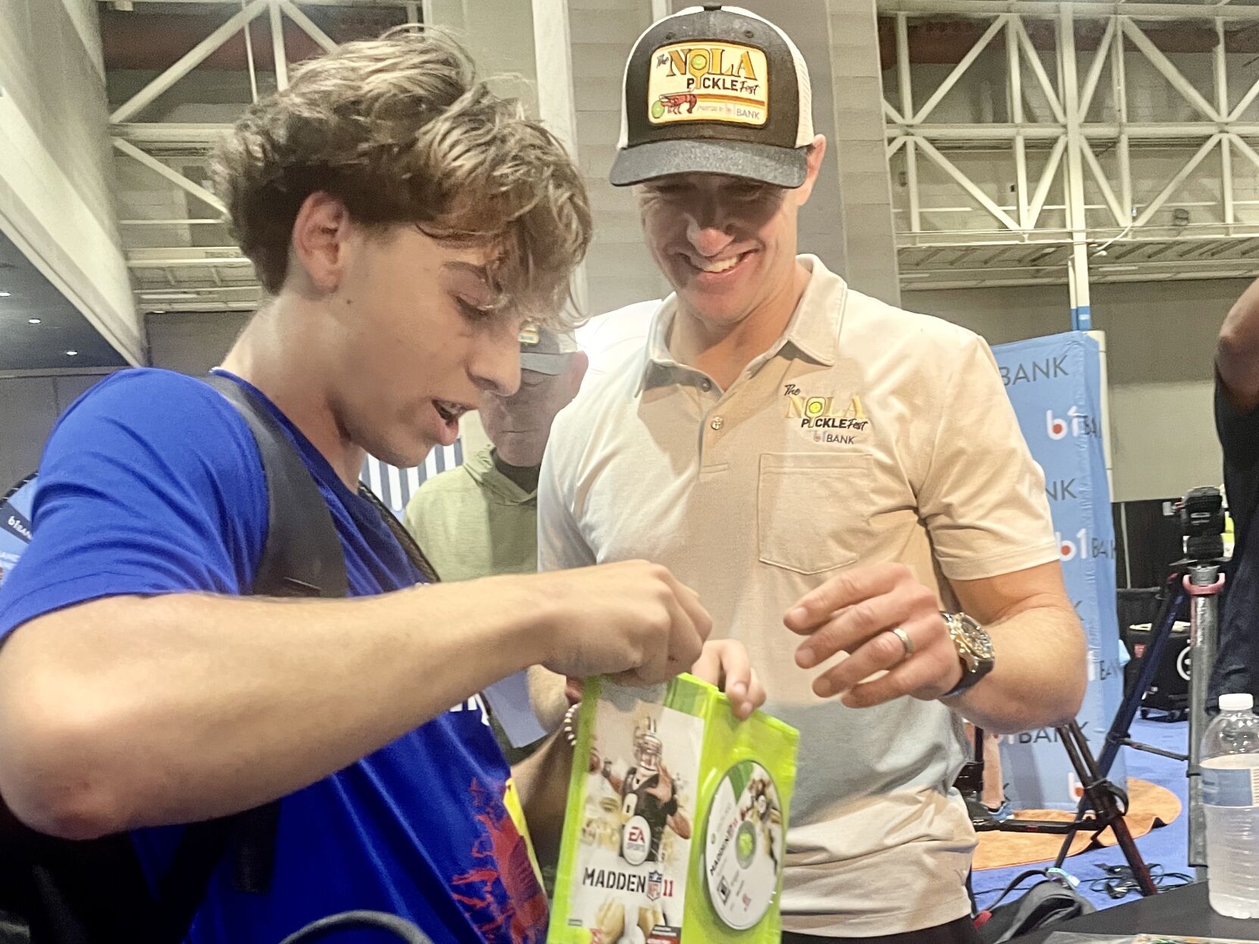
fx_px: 946
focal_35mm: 26
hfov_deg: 67.3
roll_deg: +5.7
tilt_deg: -4.2
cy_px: 472
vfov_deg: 53.1
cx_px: 630
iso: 200
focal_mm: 4.2
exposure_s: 1/60
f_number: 1.6
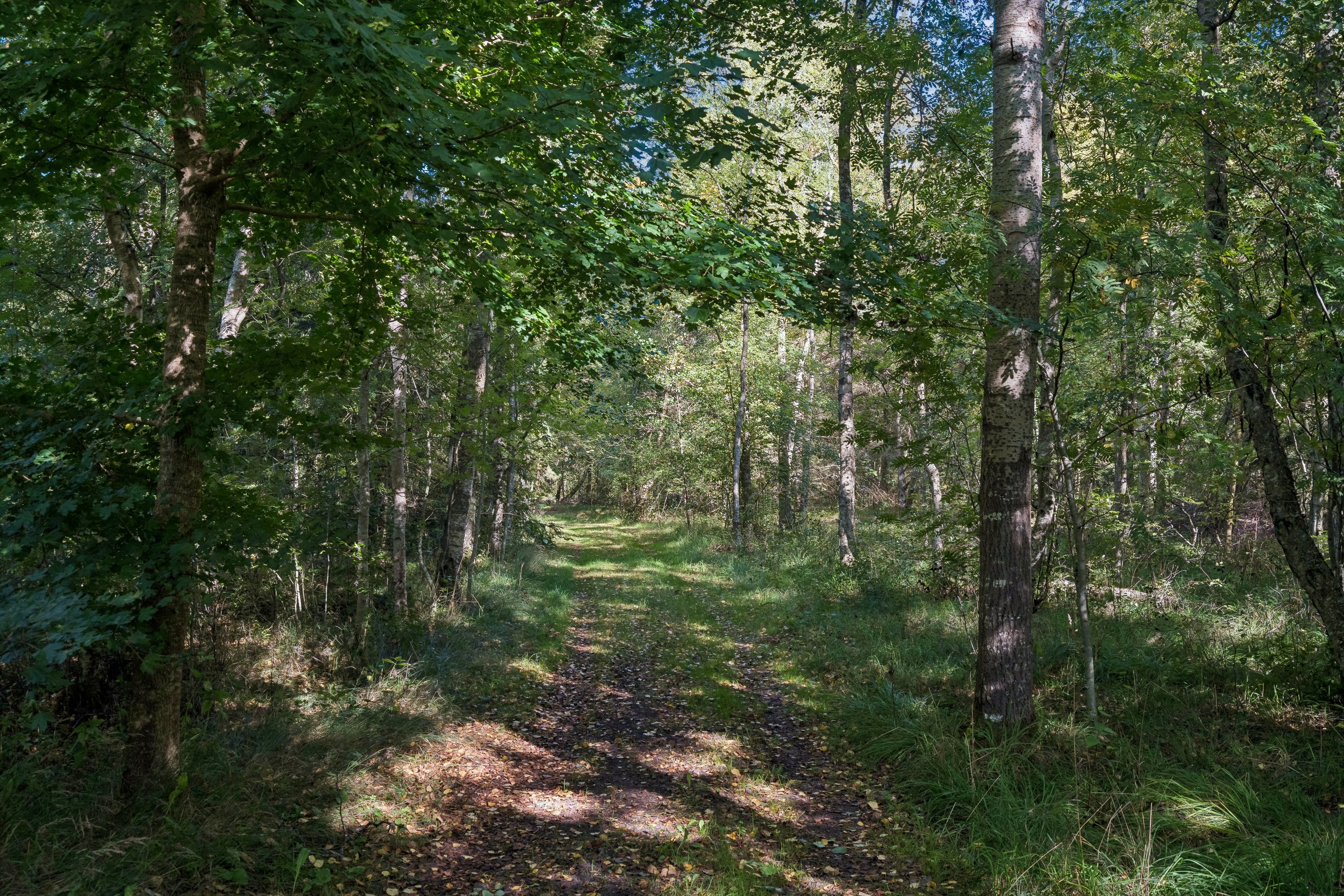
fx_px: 1307
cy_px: 448
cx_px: 672
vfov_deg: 37.9
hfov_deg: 54.4
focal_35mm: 35
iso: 800
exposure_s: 1/200
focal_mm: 35
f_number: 9
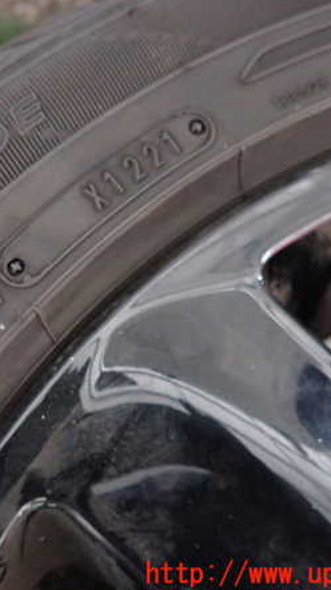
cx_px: 47
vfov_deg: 54.0
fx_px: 578
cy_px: 291
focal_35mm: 37
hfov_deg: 30.8
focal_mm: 4.5
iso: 800
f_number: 2
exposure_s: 1/25
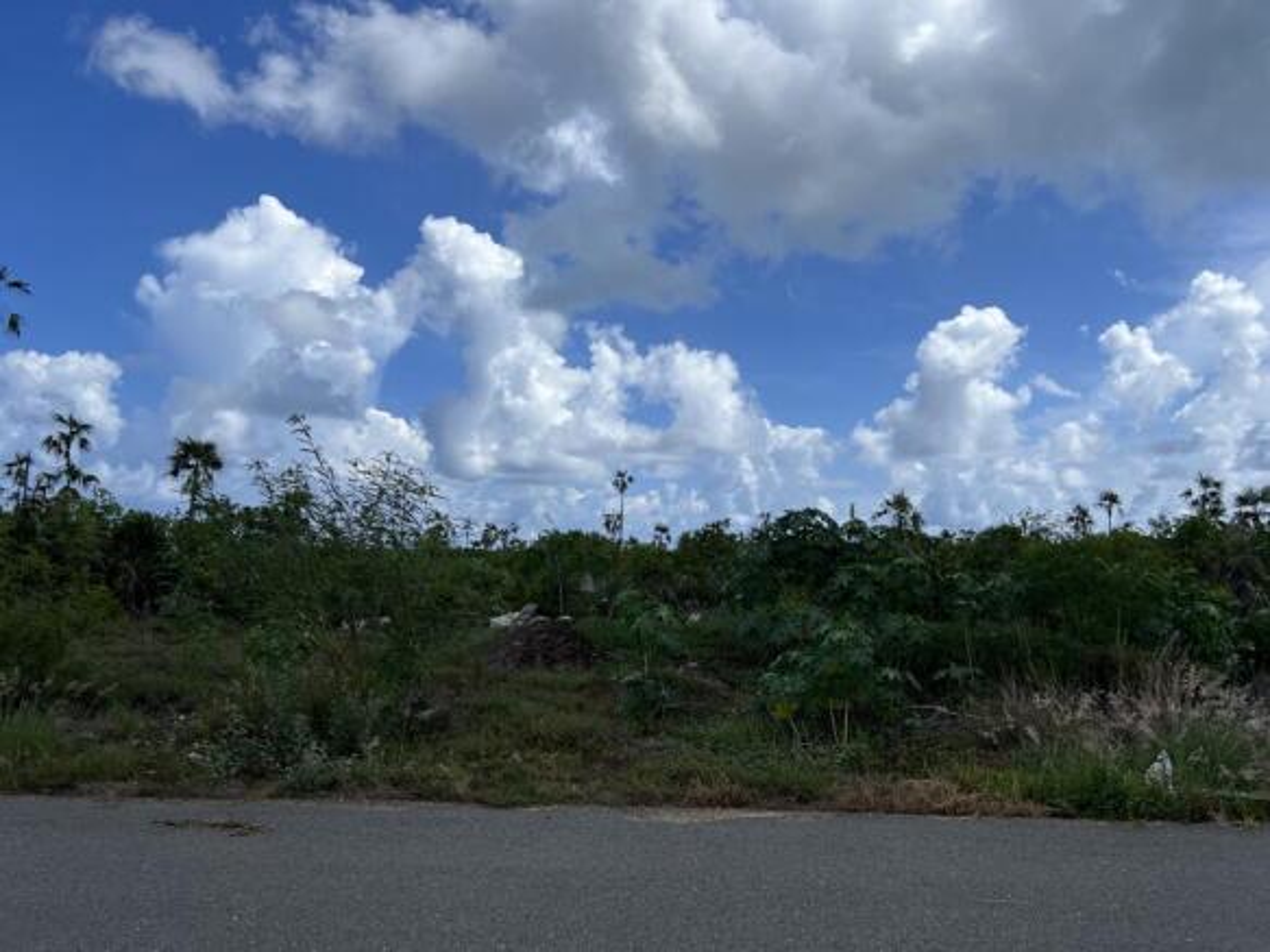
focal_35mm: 26
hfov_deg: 67.3
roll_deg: -1.3
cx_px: 635
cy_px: 476
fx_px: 954
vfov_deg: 53.0
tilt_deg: +3.9
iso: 50
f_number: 1.5
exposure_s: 1/6579
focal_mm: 5.7
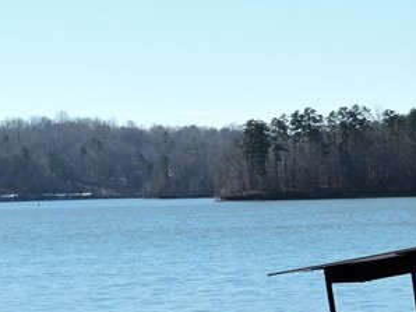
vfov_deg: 7.7
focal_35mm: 189
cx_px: 377
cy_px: 423
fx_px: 2269
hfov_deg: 10.4
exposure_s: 1/800
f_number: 4
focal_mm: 9.9
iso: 100
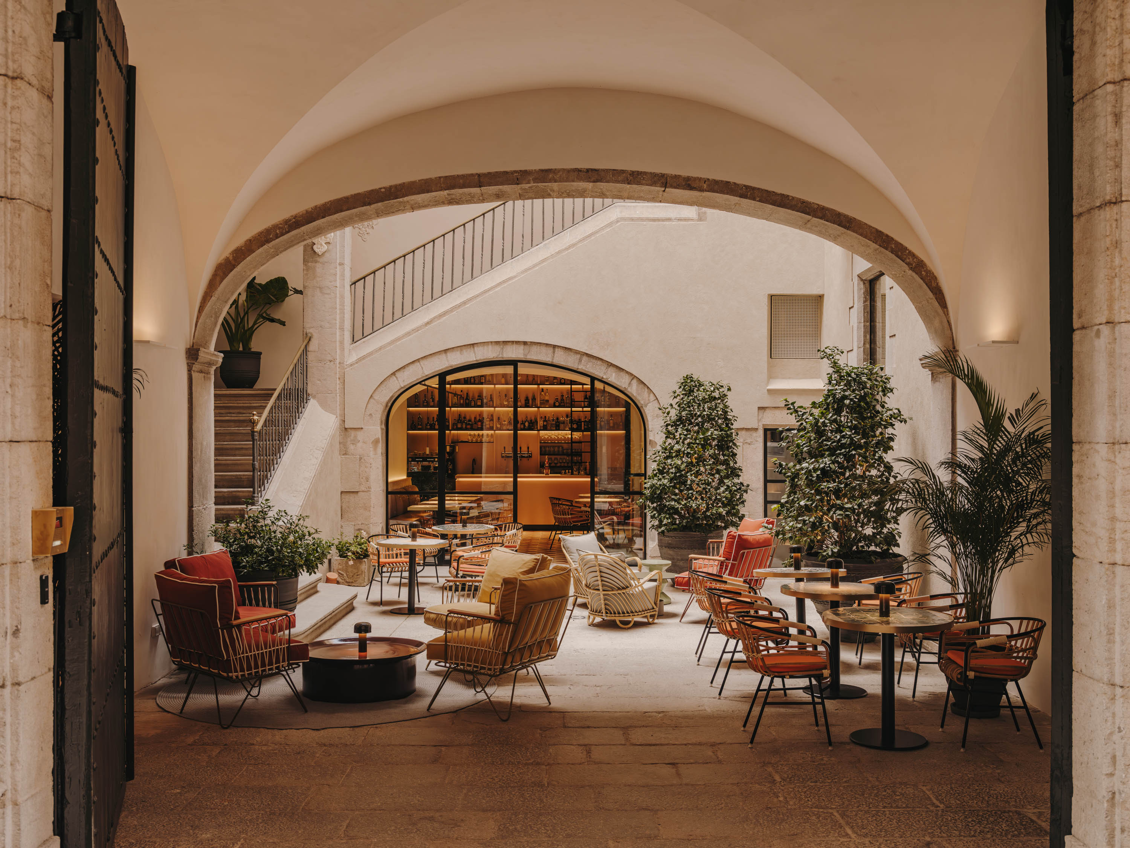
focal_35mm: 34
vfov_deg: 41.8
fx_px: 1110
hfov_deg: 54.0
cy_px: 424
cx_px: 565
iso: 1250
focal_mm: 42.5
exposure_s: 1/40
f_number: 7.1
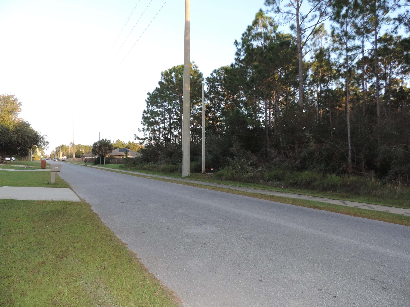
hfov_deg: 71.6
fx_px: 284
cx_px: 205
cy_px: 154
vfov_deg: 56.8
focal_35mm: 24
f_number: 3
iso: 320
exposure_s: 1/400
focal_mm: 4.3
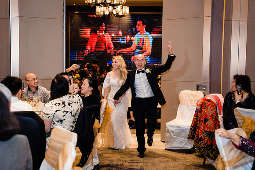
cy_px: 83
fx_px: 382
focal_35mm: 54
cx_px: 127
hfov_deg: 36.9
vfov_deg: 25.1
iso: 1250
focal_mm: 52
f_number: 4
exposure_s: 1/160
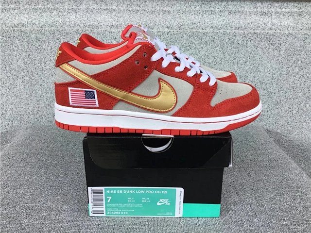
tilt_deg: -19.8
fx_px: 279
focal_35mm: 31
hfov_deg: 58.4
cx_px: 156
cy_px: 116
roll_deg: -0.2
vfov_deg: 45.4
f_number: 2.4
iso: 25
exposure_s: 1/422
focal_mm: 3.3
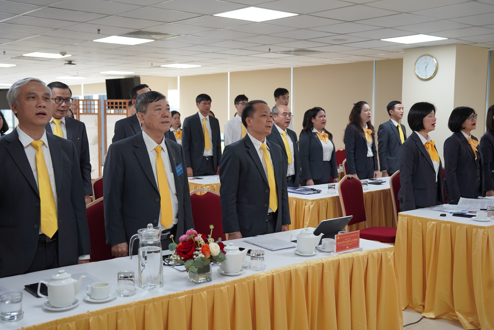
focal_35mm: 41
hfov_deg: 47.5
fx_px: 561
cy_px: 165
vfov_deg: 32.7
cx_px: 247
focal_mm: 40.9
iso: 800
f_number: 4
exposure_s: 1/160
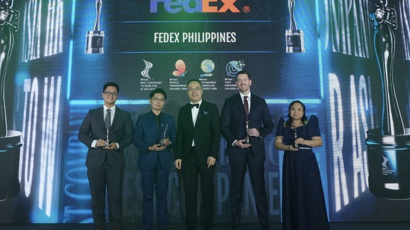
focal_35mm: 37
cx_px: 206
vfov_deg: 31.9
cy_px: 114
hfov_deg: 54.0
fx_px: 402
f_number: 5
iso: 800
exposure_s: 1/200
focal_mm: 23
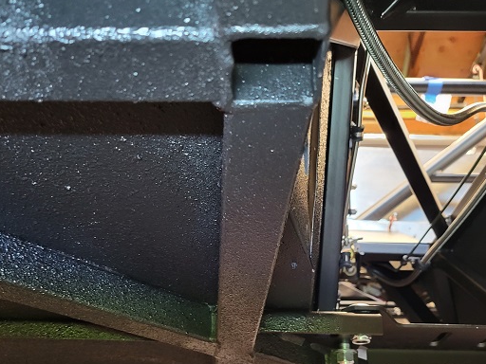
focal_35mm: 41
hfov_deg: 45.8
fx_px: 576
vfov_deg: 34.3
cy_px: 277
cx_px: 240
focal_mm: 5.4
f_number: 1.8
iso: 500
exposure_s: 1/40
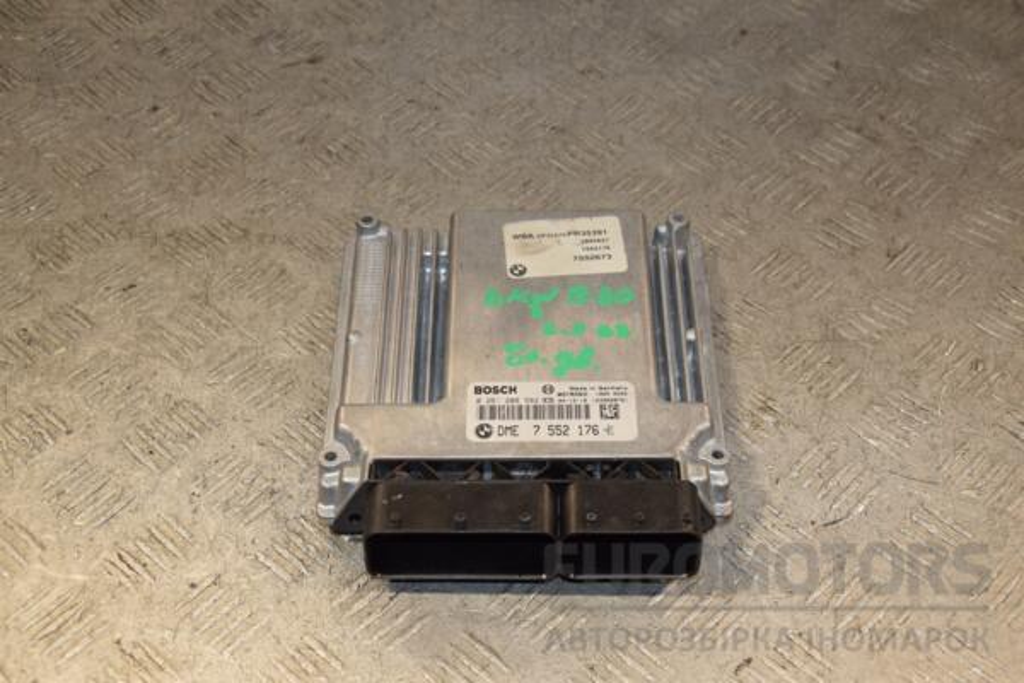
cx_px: 512
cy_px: 342
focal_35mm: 57
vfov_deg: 23.8
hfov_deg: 35.1
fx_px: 1621
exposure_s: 1/200
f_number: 6.3
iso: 800
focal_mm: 38
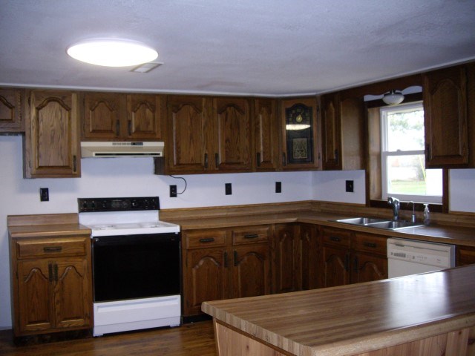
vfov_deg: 37.7
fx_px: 521
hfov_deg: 49.0
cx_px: 238
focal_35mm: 38
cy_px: 178
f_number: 2.8
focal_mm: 7.9
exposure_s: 1/40
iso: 400
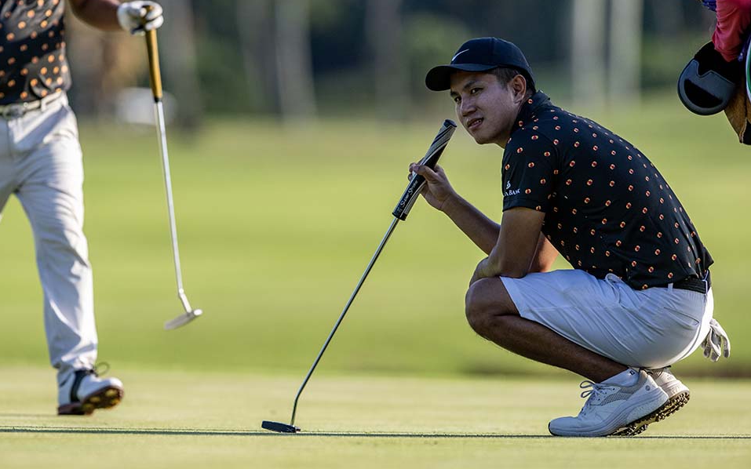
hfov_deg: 5.1
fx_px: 8371
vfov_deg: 3.2
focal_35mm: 409
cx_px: 375
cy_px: 231
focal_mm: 400
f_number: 4.5
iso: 640
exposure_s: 1/2000
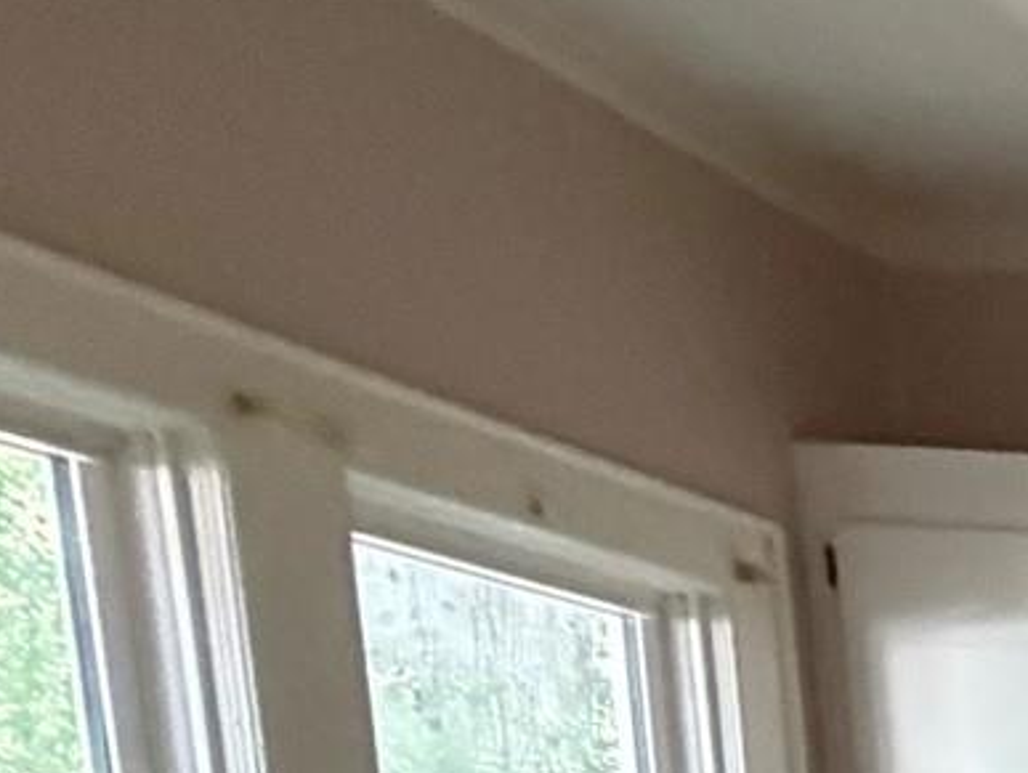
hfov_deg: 14.1
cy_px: 1341
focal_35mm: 74
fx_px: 2200
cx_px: 2622
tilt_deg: -7.8
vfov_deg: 16.9
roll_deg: +0.2
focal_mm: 2.22
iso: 640
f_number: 2.2
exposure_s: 1/60
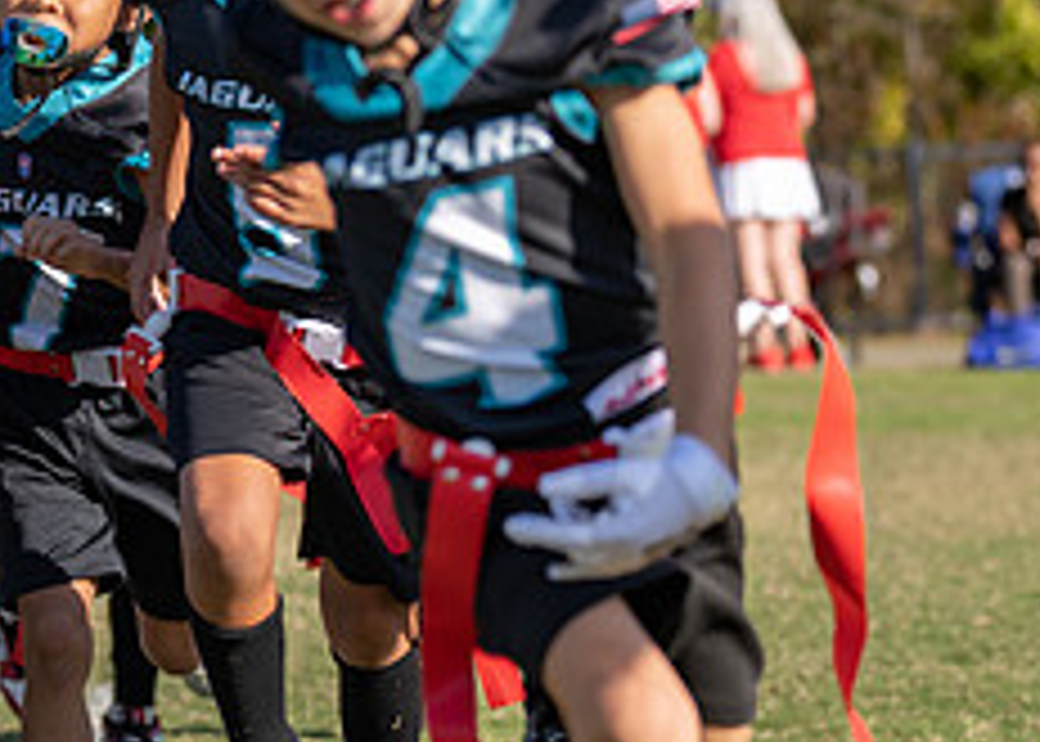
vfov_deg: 6.8
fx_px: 6232
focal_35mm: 211
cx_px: 24
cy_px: 244
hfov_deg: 9.5
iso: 100
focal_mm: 70
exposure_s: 1/2000
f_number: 2.8
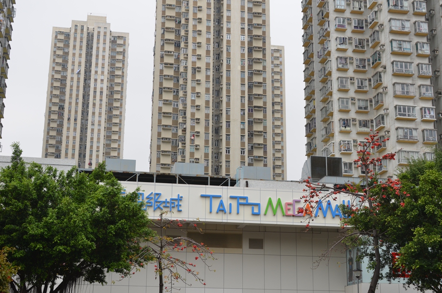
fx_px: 662
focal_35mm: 54
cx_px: 221
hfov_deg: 36.9
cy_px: 146
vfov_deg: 24.9
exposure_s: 1/200
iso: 200
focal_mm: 36
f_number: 7.1
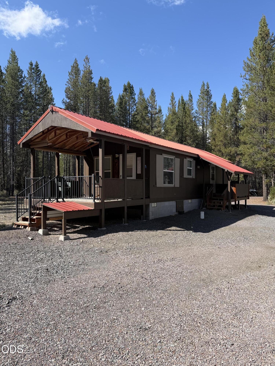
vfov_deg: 71.6
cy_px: 183
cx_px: 138
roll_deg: -0.3
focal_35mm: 24
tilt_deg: +0.8
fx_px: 254
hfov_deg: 56.8
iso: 80
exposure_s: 1/2525
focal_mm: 6.76
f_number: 1.78
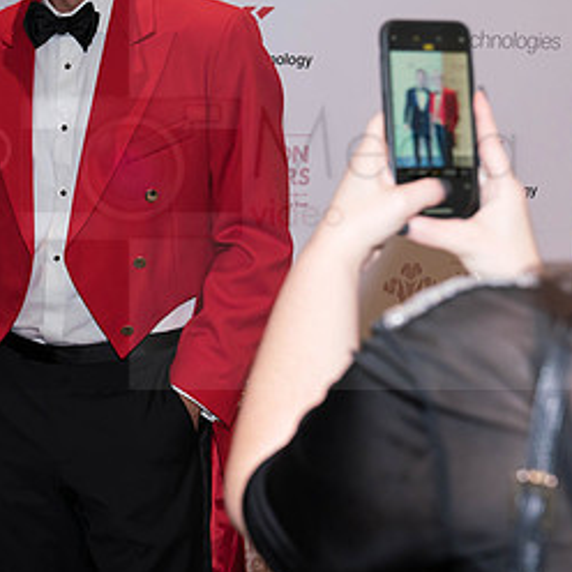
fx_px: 1757
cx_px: 130
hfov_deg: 18.3
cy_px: 115
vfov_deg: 18.3
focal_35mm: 94
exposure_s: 1/80
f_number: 4.5
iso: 1600
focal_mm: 44
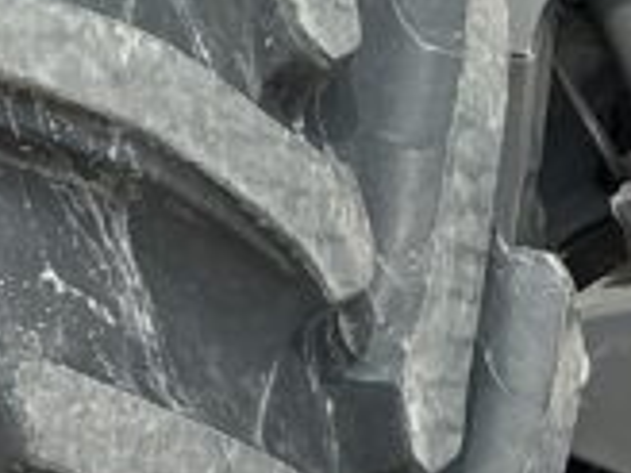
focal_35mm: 175
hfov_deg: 11.0
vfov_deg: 8.5
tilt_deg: -20.4
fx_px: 3190
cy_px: 331
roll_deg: -0.2
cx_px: -165
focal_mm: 3
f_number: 1.8
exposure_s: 1/804
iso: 25
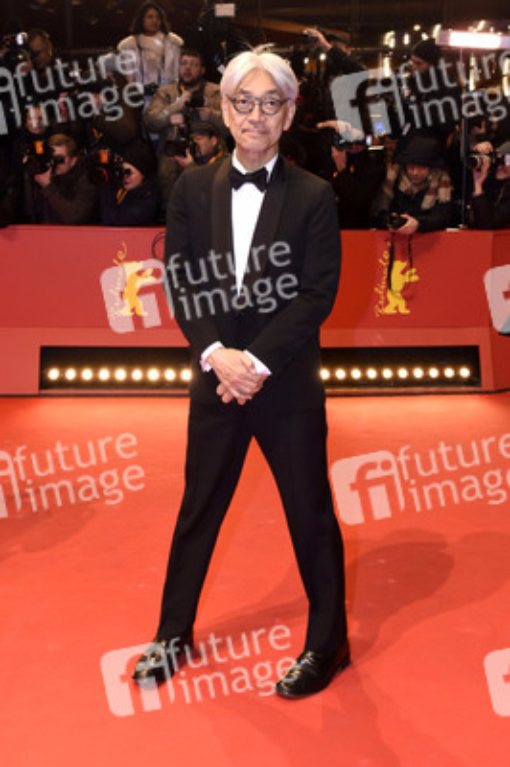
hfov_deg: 38.3
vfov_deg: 55.1
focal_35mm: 34
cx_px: 255
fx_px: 734
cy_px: 384
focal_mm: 23
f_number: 5
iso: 1250
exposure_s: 1/125
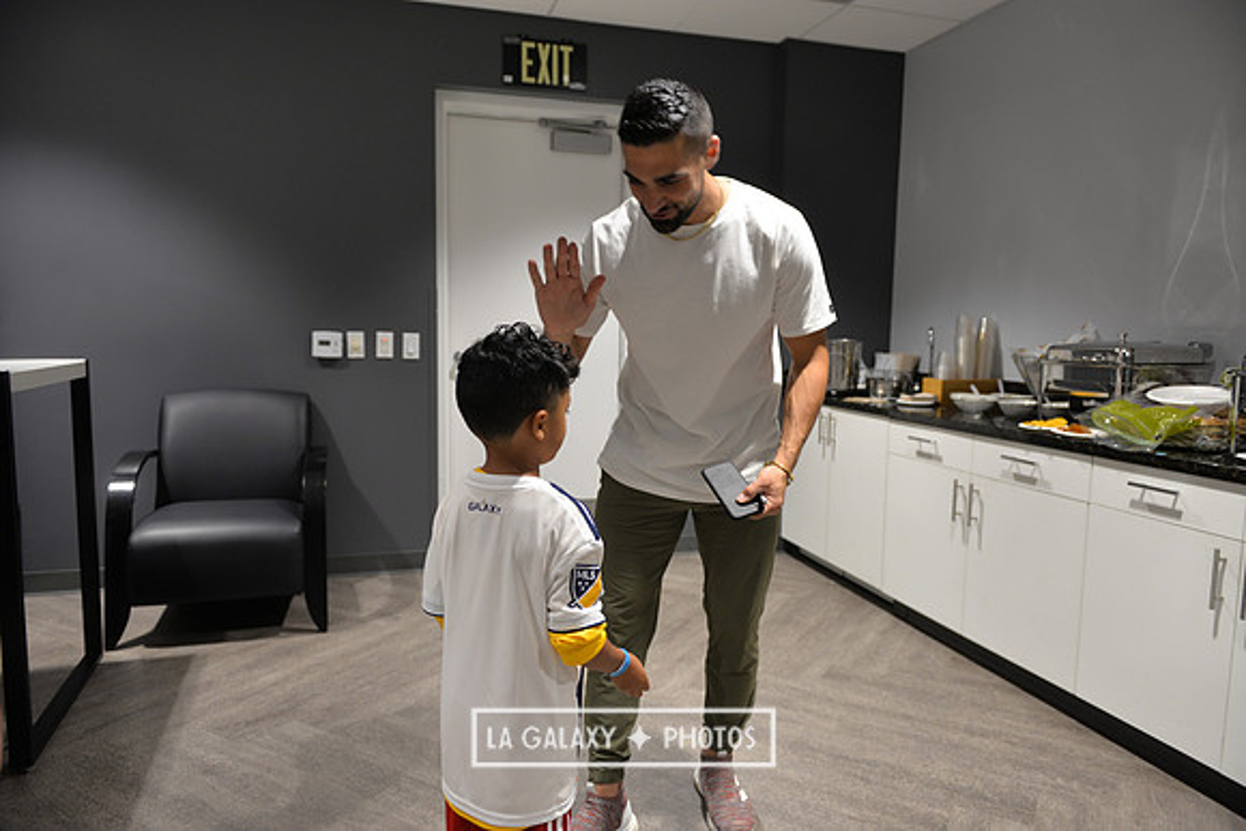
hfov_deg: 73.7
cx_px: 623
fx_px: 831
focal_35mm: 24
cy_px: 416
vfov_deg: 53.2
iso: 800
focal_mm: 24
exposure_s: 1/80
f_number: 2.8
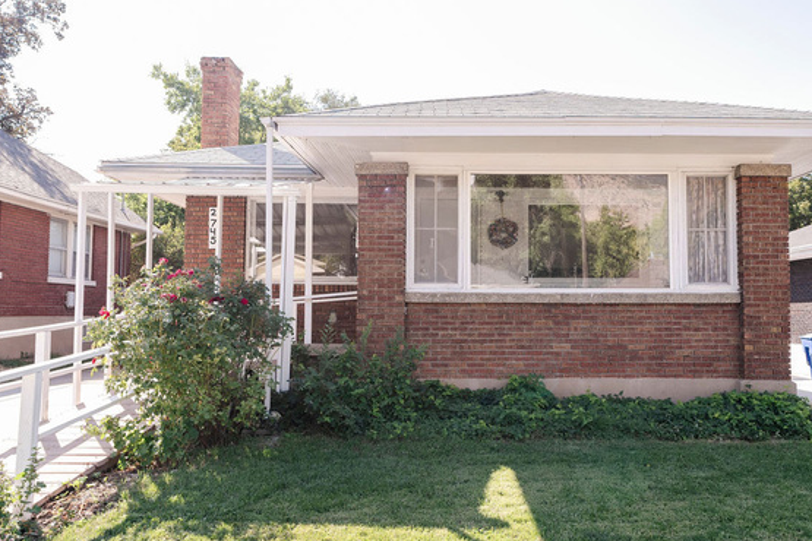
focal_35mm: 30
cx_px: 461
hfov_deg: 61.7
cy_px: 276
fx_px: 677
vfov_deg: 43.6
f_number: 4.5
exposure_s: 1/320
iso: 80
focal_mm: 26
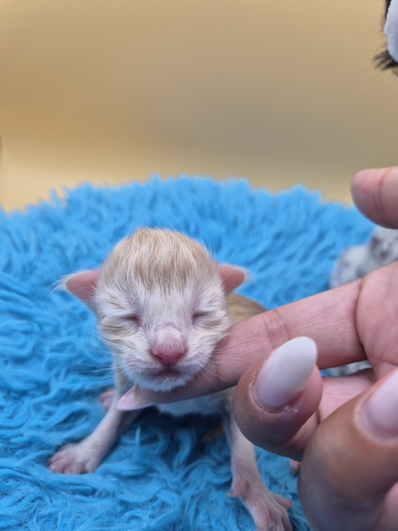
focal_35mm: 23
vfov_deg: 73.9
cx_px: 199
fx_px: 353
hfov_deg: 58.9
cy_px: 266
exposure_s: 1/846
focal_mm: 5.4
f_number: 1.8
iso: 80
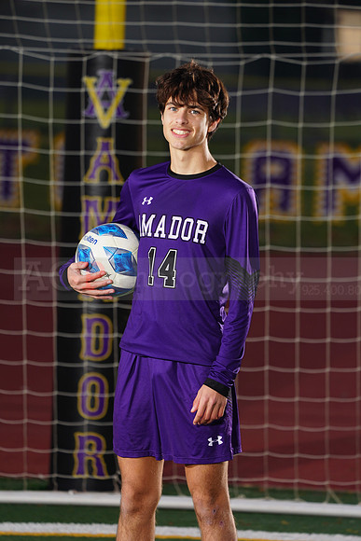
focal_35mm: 336
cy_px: 270
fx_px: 5051
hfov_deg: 4.1
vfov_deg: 6.1
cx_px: 180
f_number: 7.1
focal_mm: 336
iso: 200
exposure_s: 1/200
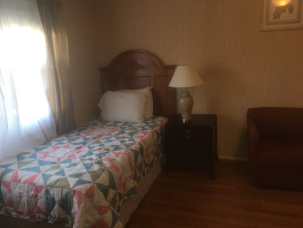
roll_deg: +2.6
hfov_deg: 61.7
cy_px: 114
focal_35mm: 29
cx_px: 152
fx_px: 254
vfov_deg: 48.2
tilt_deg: -14.8
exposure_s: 1/30
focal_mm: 4.15
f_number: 2.2
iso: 40
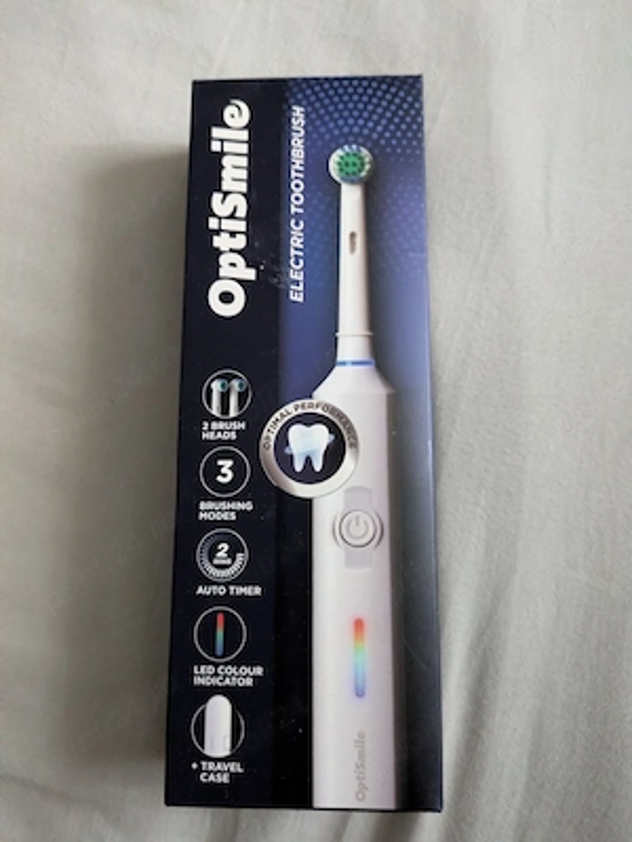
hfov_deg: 54.9
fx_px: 609
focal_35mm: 25
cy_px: 421
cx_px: 316
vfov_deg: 69.4
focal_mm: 5.43
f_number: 1.89
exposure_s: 1/25.1
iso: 1575
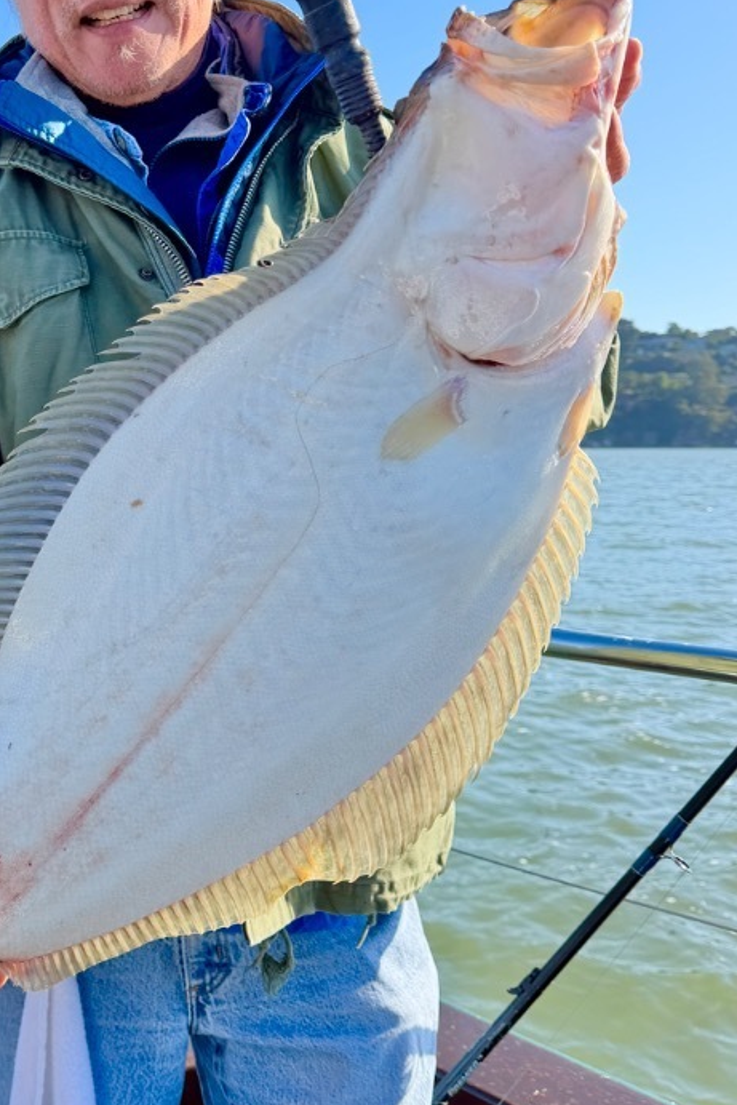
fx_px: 1197
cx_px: 184
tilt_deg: -4.5
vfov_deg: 49.5
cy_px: 550
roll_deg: -0.4
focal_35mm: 39
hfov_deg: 33.5
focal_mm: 6.76
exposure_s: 1/2525
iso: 80
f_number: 1.78
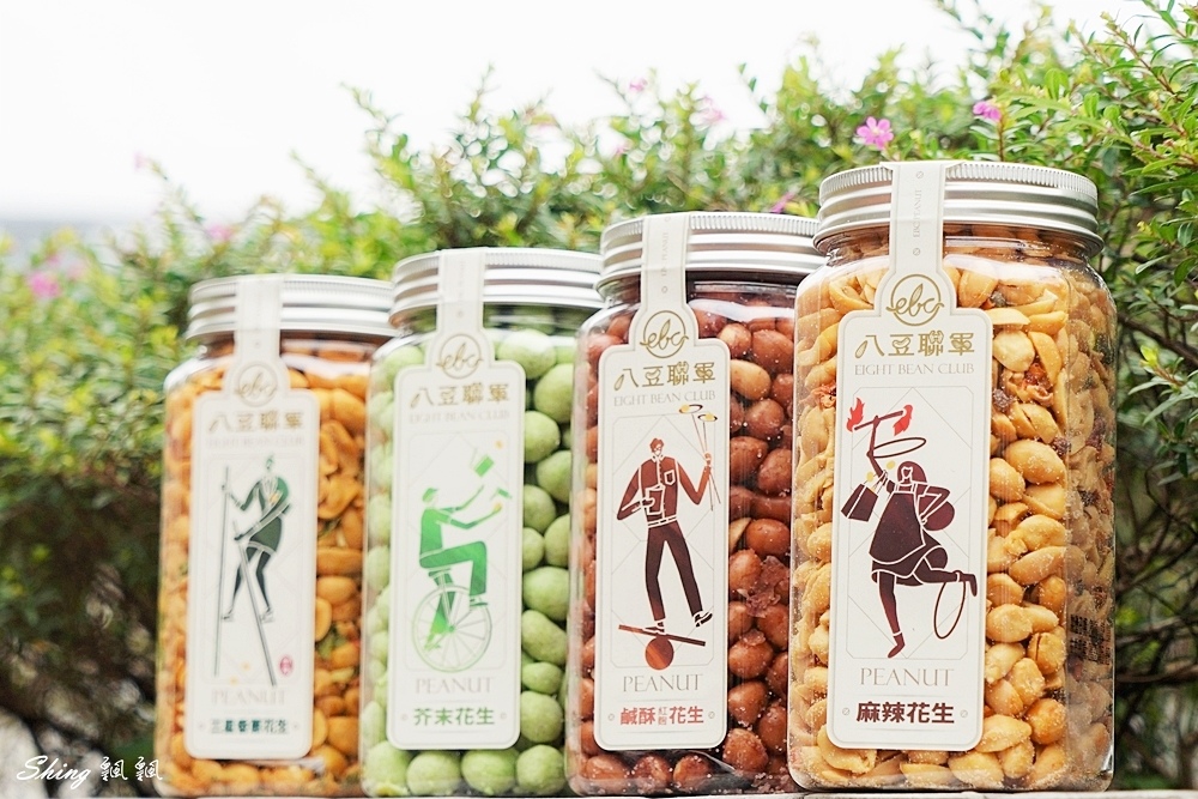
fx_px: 2196
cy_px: 400
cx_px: 599
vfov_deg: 20.6
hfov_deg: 30.5
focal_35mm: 66
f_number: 5.6
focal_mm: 66
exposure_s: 1/100
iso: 100
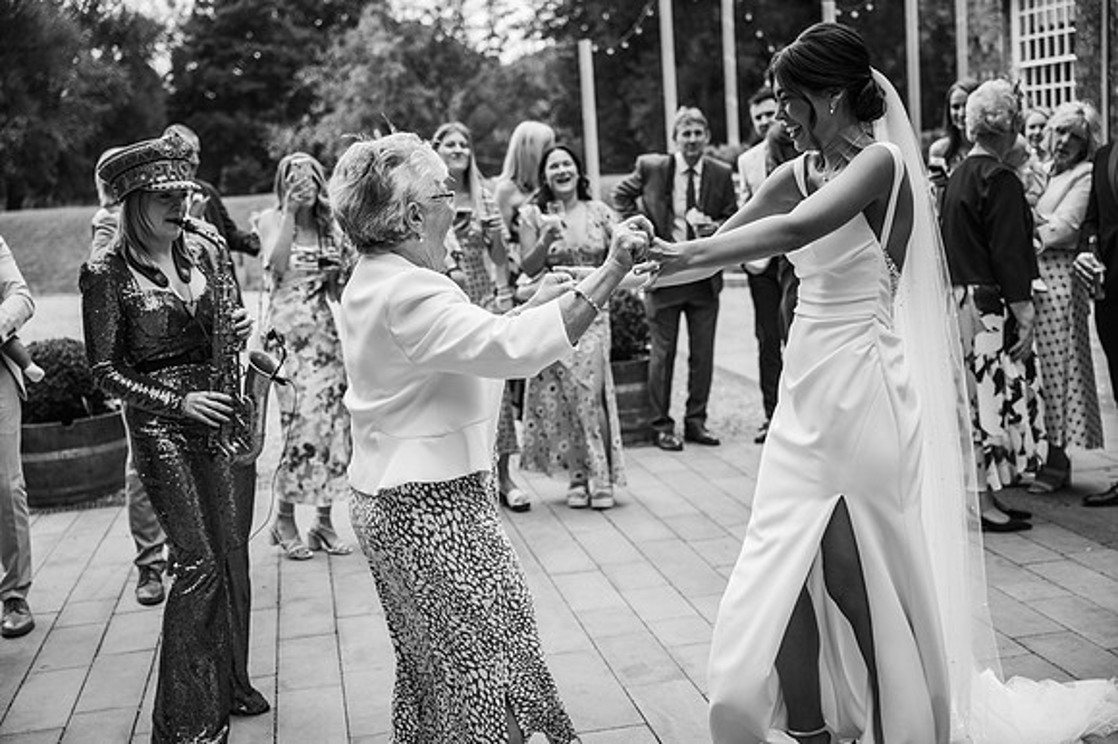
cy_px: 372
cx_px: 559
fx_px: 1366
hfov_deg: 44.5
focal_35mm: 44
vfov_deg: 30.5
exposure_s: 1/500
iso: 100
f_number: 2.8
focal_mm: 44
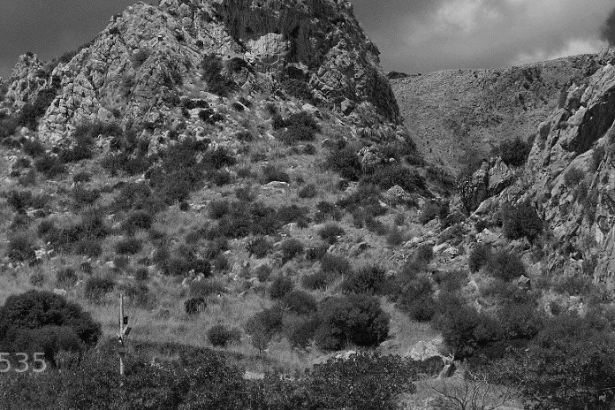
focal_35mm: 92
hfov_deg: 22.1
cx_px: 292
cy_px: -39
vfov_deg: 14.5
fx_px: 1572
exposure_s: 1/1500
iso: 400
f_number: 8
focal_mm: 26.5
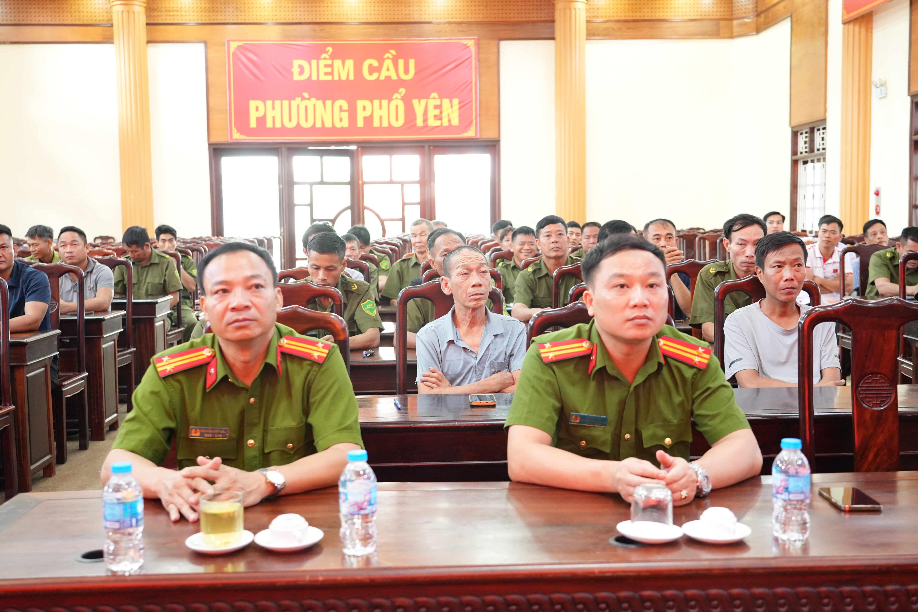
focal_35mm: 41
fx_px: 1045
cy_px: 306
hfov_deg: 47.4
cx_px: 459
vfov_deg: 32.6
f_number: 4.5
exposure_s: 1/60
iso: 5000
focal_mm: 41
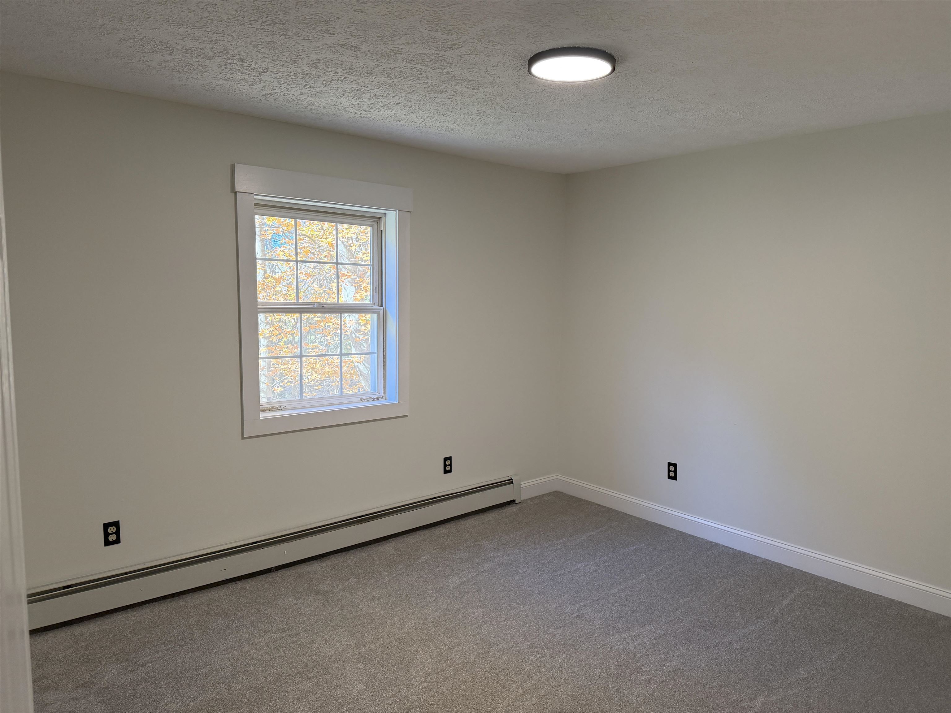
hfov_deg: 71.6
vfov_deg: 56.8
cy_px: 356
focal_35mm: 24
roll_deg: -1.0
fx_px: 659
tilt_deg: -6.1
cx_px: 476
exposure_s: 1/135
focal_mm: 6.76
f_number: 1.78
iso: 200
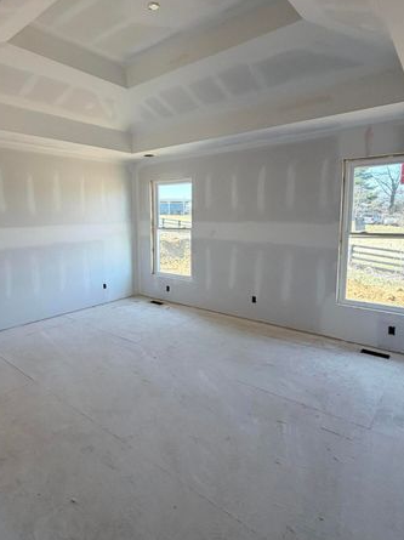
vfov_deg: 79.0
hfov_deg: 63.1
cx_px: 172
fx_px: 327
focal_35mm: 21
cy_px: 257
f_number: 2.2
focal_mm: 2.22
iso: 160
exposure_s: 1/121
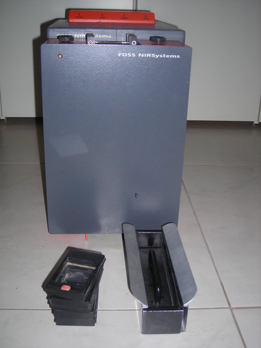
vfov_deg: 45.8
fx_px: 412
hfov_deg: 35.1
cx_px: 130
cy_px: 174
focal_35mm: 41
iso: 50
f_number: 3.3
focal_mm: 6.8
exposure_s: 1/60.1
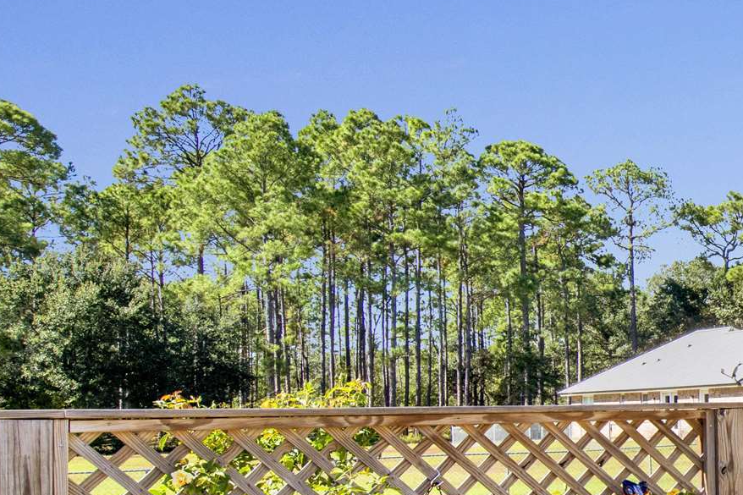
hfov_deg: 23.8
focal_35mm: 63
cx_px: 1168
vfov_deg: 21.2
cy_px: 420
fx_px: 1300
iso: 200
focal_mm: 18
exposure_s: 1/125
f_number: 11
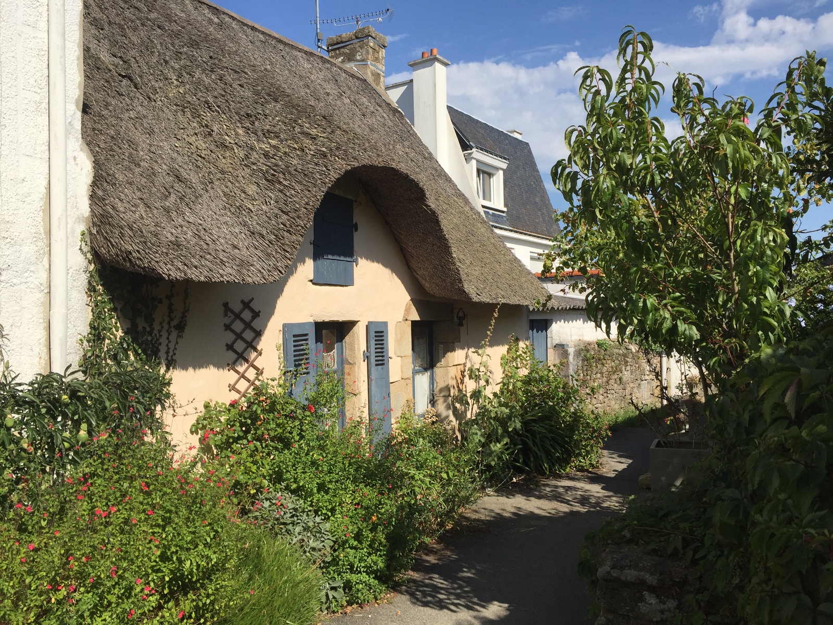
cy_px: 312
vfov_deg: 48.2
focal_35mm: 29
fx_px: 698
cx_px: 416
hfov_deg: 61.7
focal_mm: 4.15
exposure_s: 1/3049
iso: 32
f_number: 2.2
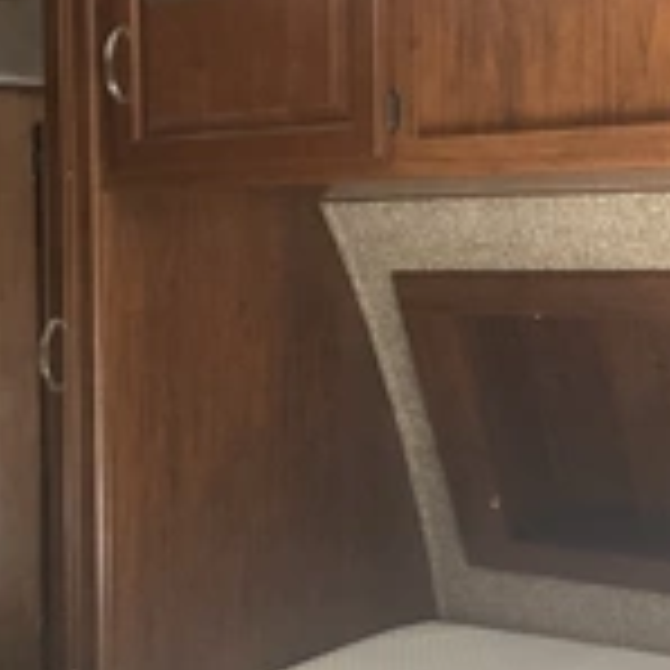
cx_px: 342
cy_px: 310
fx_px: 1511
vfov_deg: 25.0
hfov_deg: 25.0
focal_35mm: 69
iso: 160
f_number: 1.8
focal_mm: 3
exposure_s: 1/60
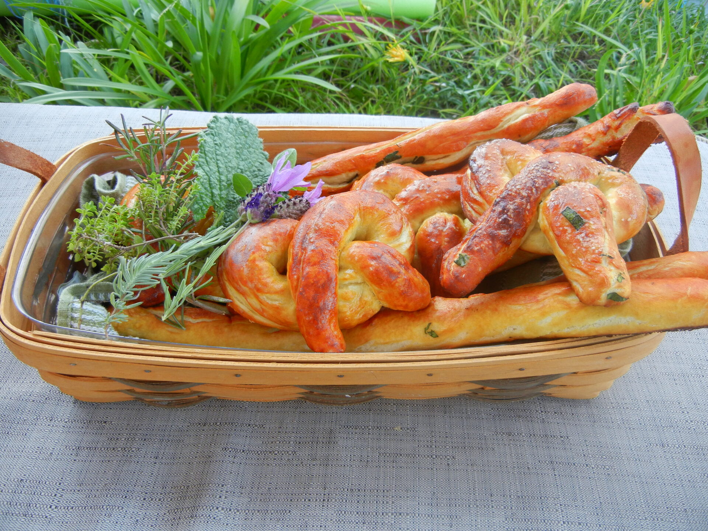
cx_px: 354
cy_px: 266
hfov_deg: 60.0
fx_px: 614
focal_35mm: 30
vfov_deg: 46.8
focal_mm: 5.4
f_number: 3.5
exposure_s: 1/30
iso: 184
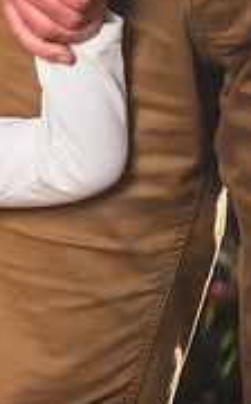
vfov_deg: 9.1
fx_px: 2525
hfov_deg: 5.5
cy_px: -12
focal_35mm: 230
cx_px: -394
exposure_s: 1/1250
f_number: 2.8
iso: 100
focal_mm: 70
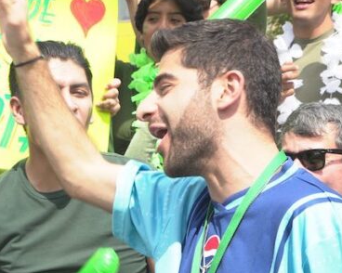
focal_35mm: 129
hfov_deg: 14.7
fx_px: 1308
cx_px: 11
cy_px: 222
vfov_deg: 11.9
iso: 160
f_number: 8
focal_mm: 33
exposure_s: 1/160
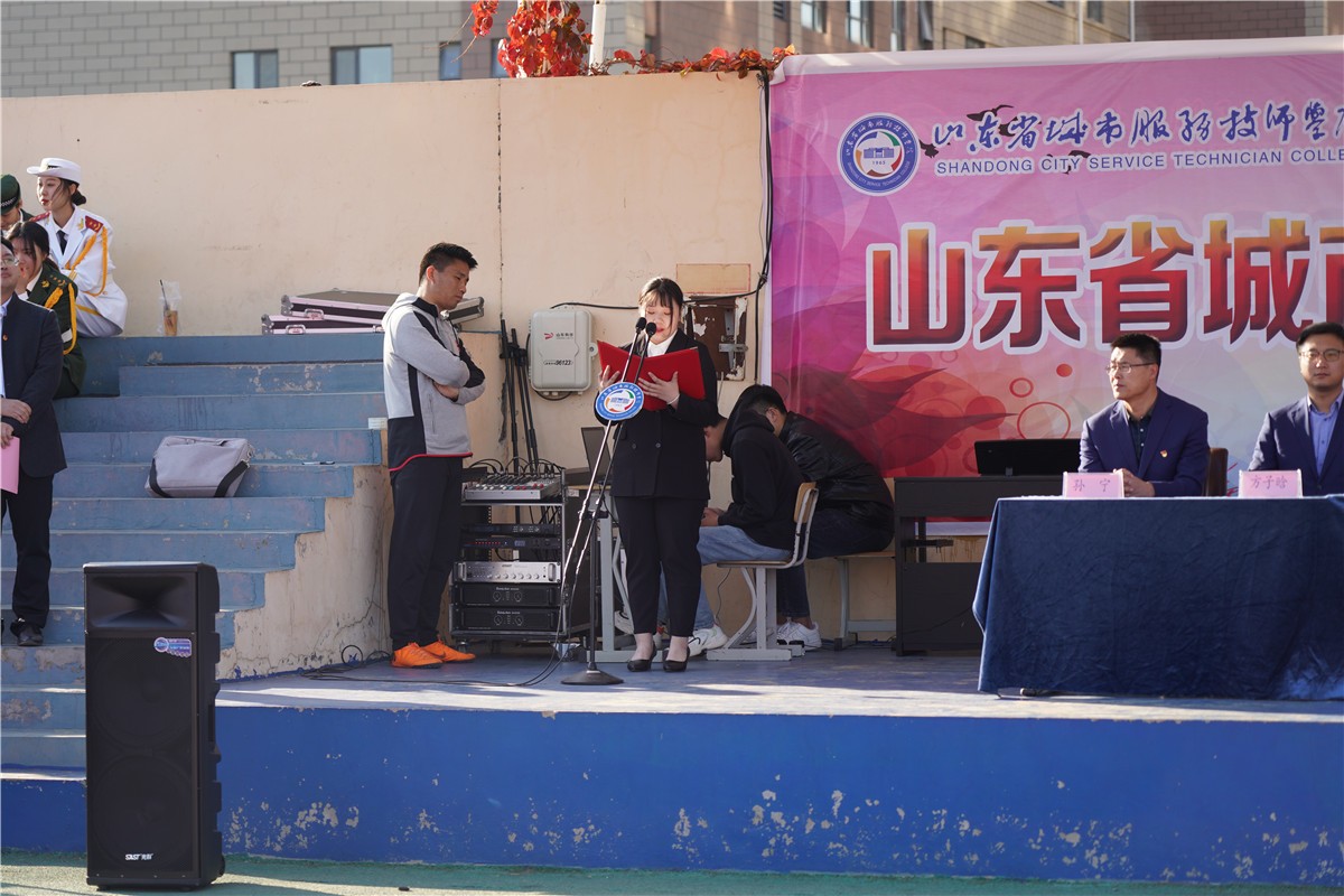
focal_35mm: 105
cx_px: 672
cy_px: 448
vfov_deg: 13.0
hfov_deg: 19.5
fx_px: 3920
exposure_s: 1/200
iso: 100
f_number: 4.5
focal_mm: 105
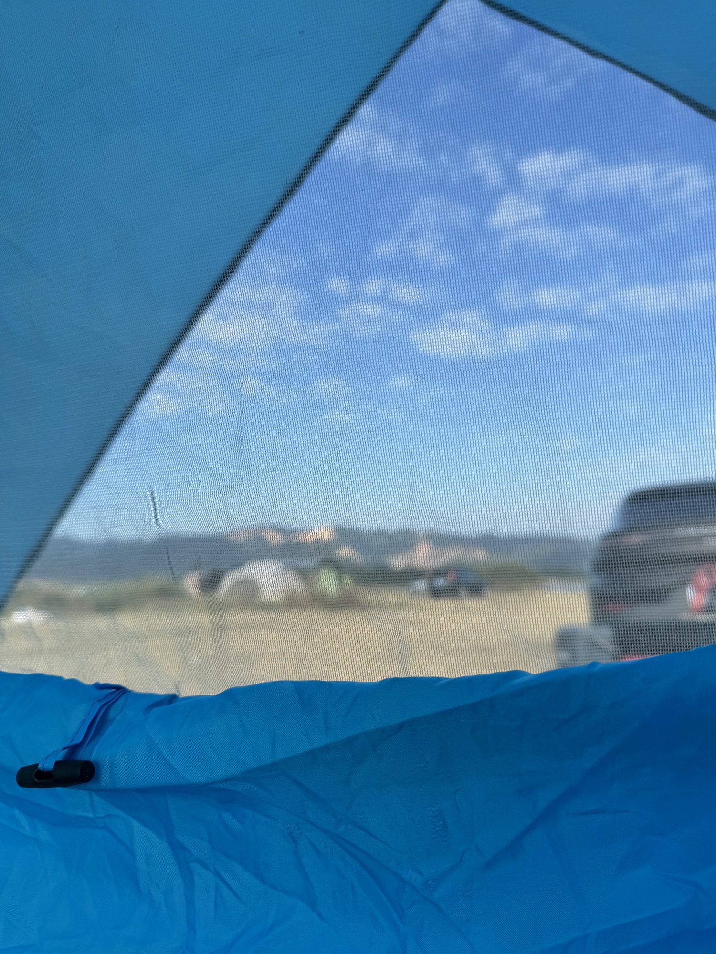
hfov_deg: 56.8
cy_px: 477
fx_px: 662
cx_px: 358
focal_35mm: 24
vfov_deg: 71.6
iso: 80
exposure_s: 1/2252
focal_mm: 6.76
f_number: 1.78
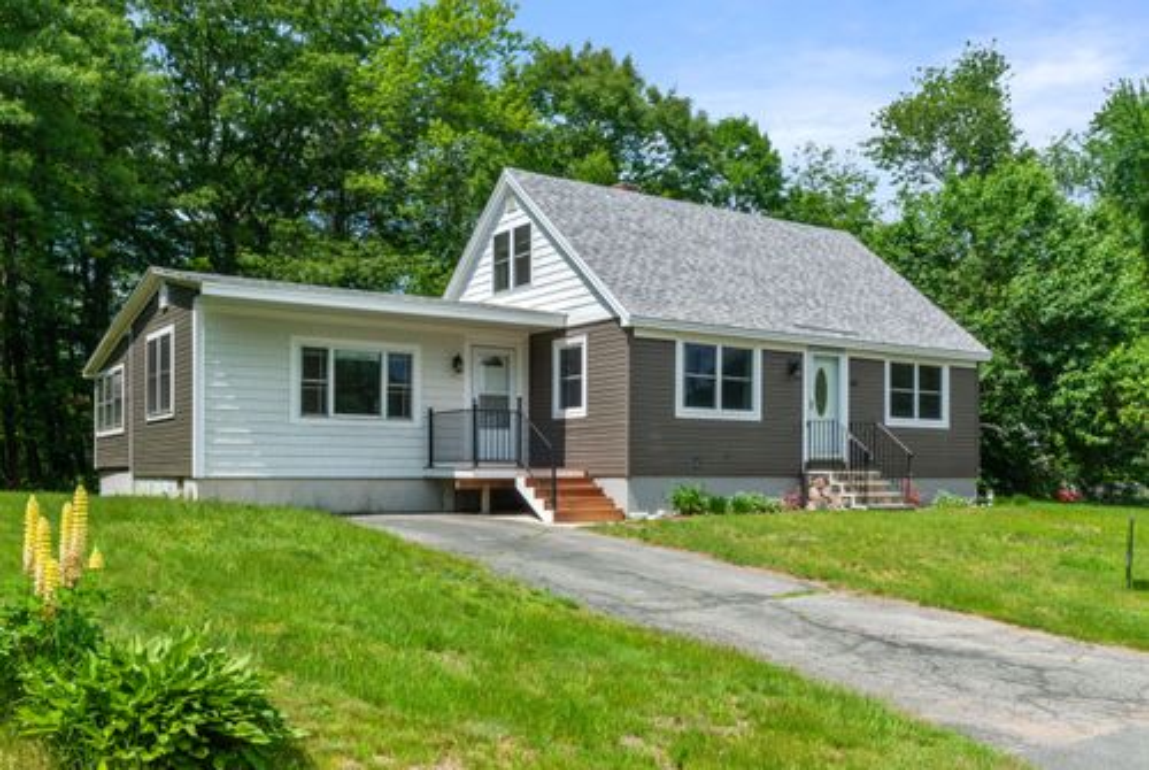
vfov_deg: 40.1
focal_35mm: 33
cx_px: 574
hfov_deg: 57.2
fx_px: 1055
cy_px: 385
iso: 200
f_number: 20
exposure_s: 1/80
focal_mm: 22
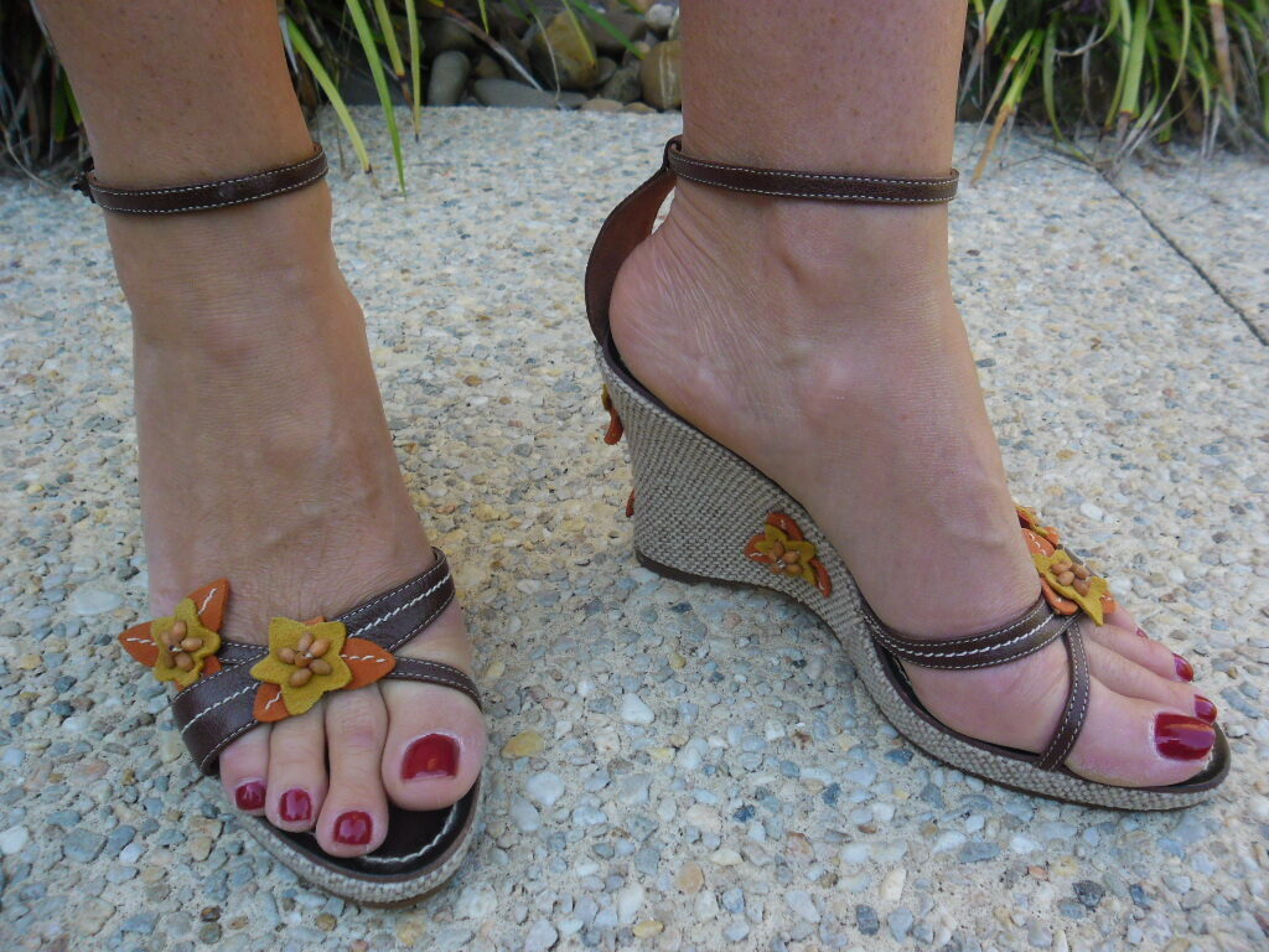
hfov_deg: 65.3
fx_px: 990
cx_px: 634
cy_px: 476
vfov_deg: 51.4
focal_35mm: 27
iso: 80
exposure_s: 1/133
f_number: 3.5
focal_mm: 4.9
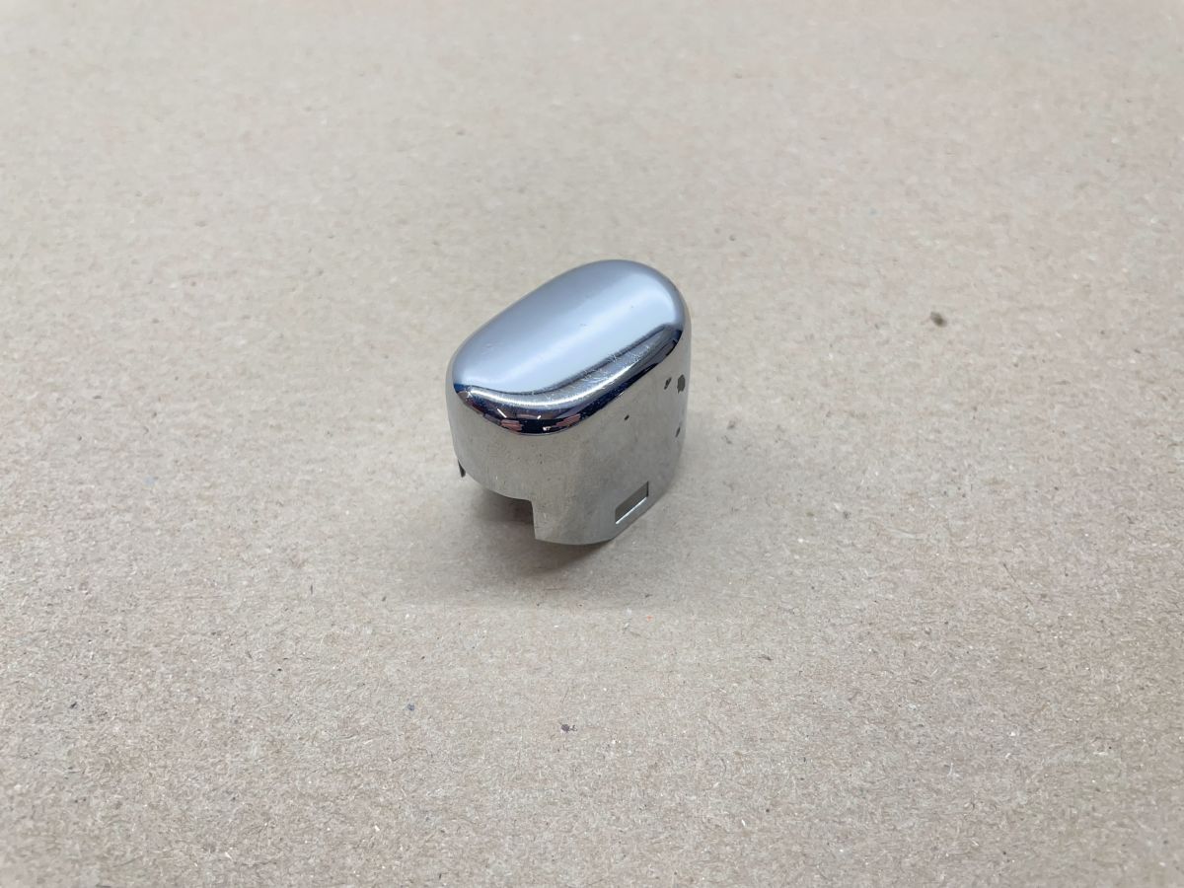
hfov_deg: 67.3
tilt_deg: -49.1
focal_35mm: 26
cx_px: 592
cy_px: 444
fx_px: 889
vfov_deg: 53.1
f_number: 1.6
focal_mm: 4.2
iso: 64
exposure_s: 1/100
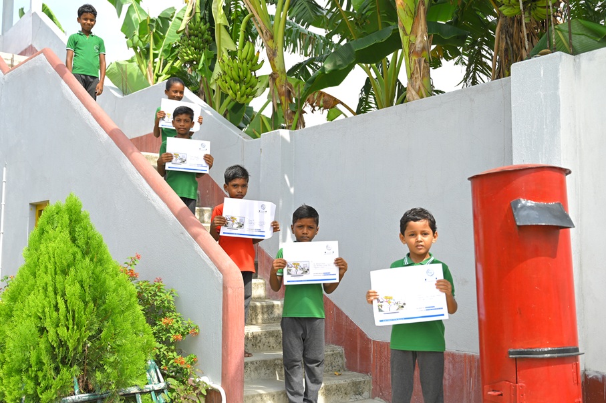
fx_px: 690
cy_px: 202
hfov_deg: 47.4
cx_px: 303
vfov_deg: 32.6
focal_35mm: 41
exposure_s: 1/250
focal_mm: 41
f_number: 4
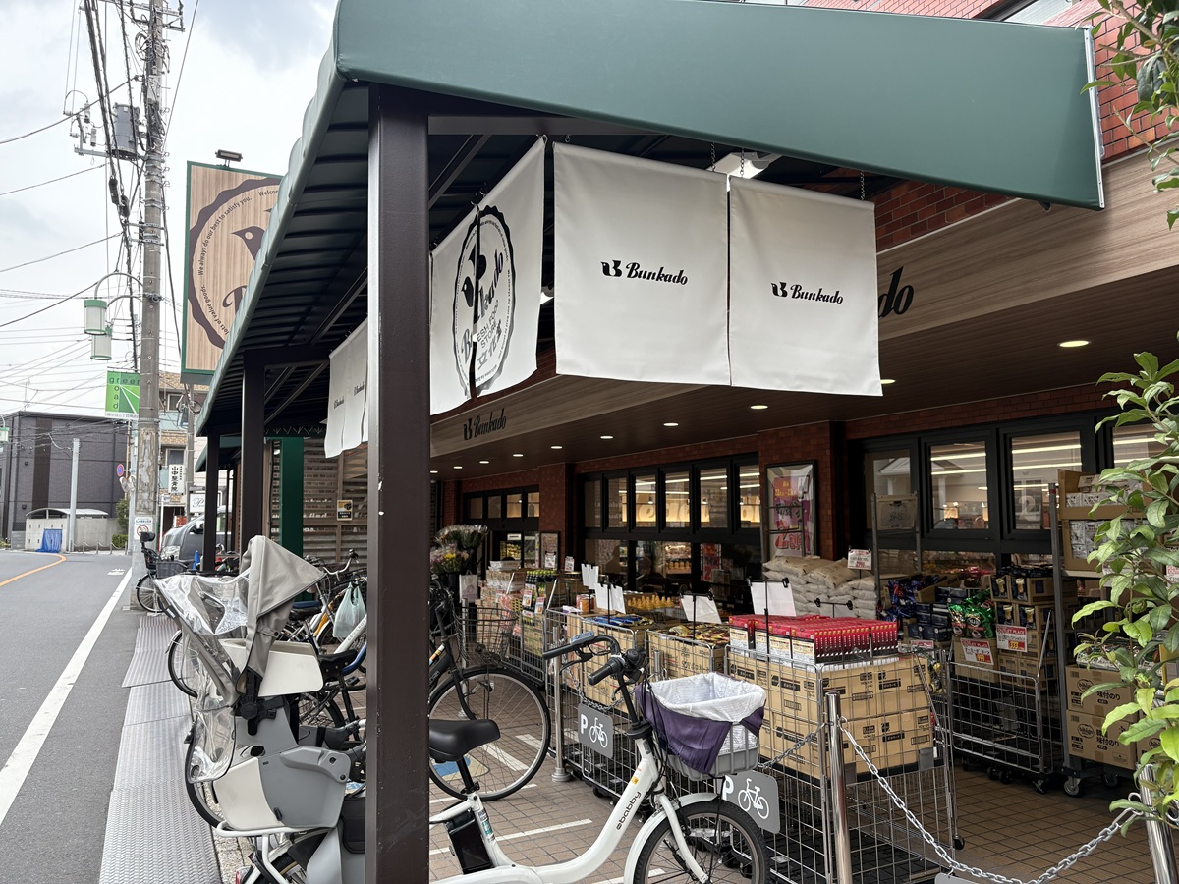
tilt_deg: +6.2
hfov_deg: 67.3
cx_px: 590
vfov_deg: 53.1
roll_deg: +1.1
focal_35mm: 26
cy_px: 442
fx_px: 886
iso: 64
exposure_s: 1/756
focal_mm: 5.96
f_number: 1.6
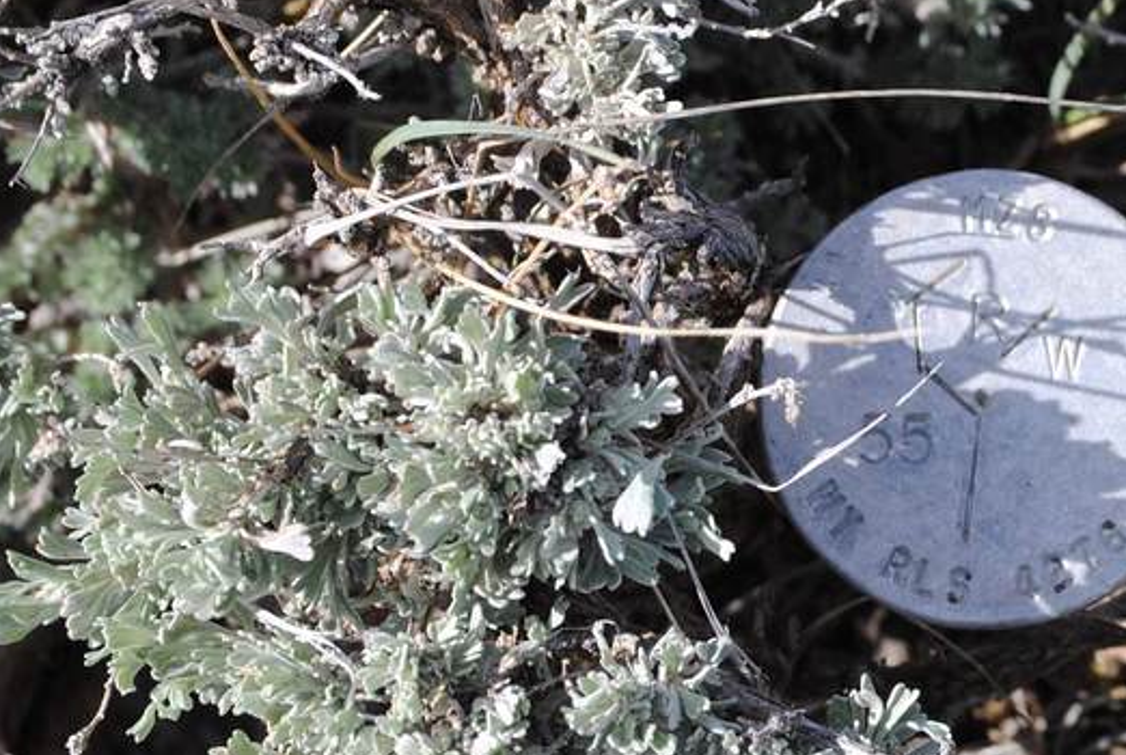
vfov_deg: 6.8
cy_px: 243
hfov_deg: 10.1
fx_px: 6336
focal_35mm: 202
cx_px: 999
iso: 100
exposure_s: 1/250
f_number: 8
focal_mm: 55
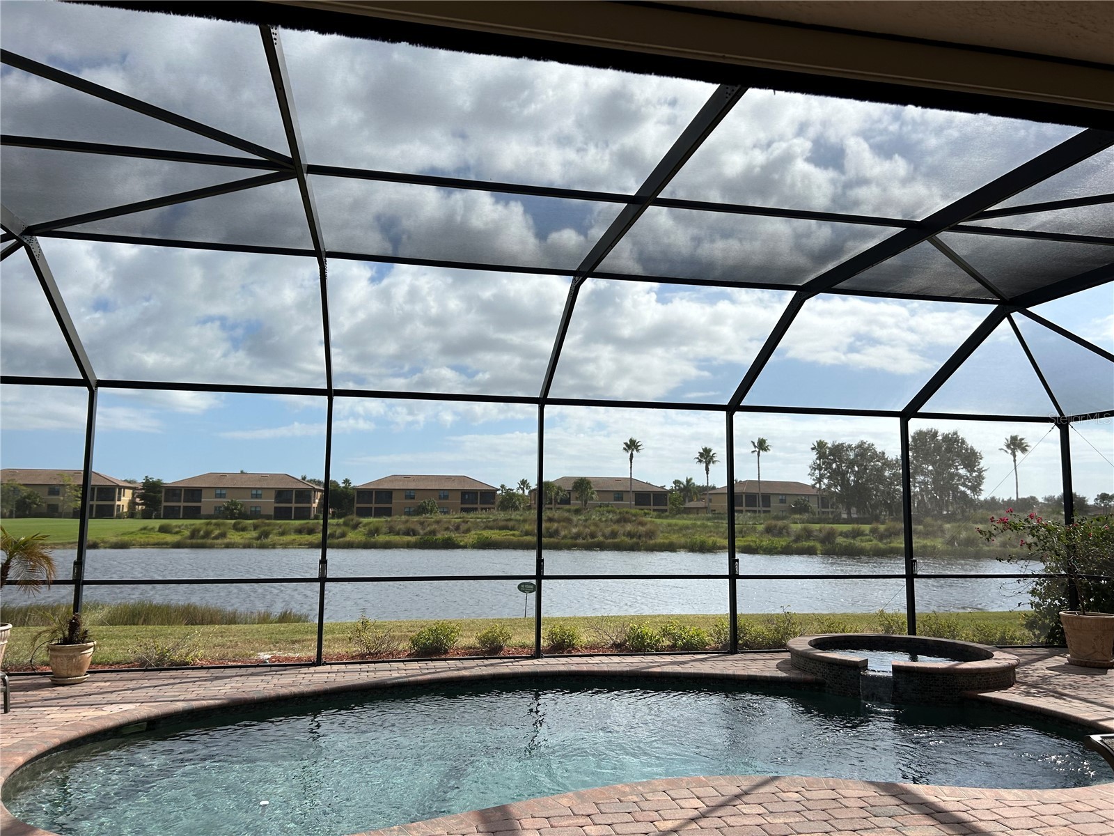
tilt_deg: +6.9
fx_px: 837
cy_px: 418
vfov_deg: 53.1
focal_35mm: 26
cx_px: 557
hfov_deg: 67.3
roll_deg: -0.2
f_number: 1.5
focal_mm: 5.7
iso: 50
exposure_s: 1/4274
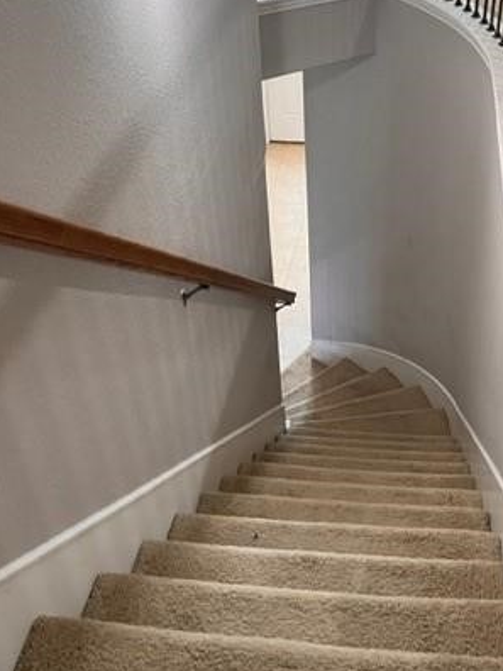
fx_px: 814
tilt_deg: -39.2
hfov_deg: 34.0
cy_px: 368
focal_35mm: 42
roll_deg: -1.0
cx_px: 345
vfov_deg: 44.7
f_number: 1.6
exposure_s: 1/40
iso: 400
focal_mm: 5.1
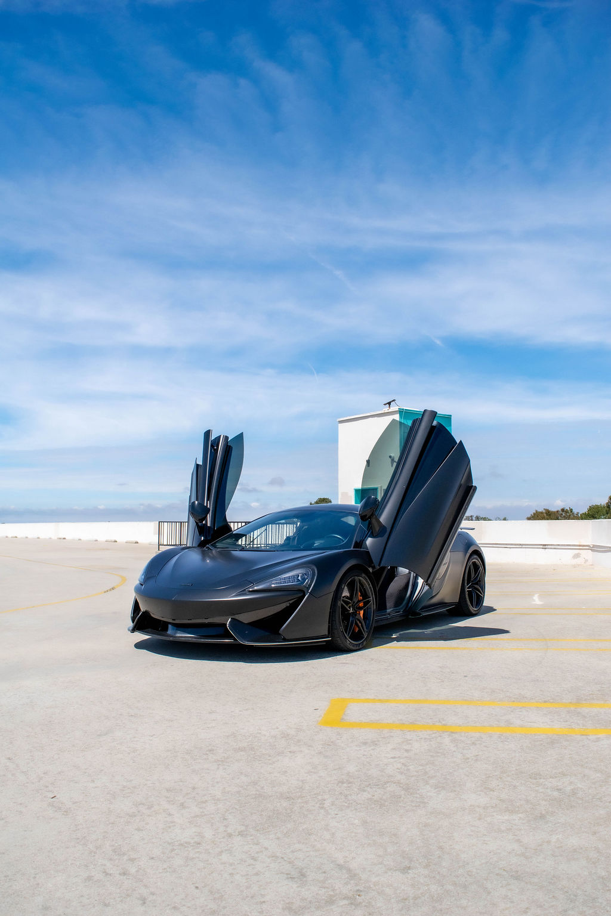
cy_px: 458
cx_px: 306
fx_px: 687
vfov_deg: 67.4
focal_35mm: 27
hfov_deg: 47.9
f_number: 8
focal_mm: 18
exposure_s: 1/2000
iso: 400
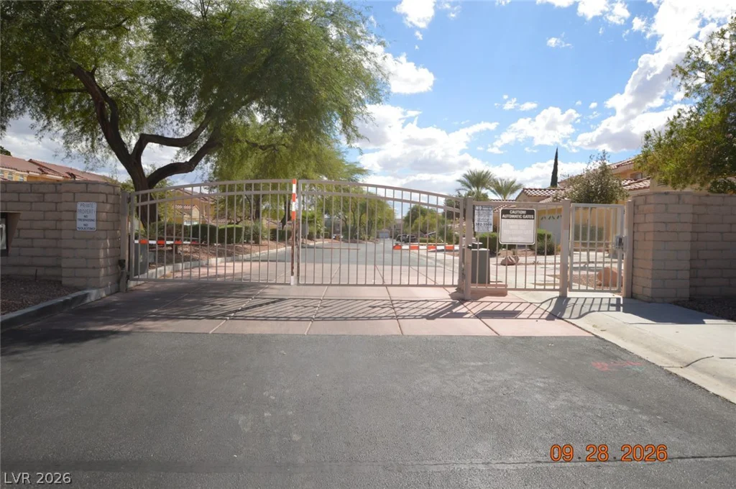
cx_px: 368
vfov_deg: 59.4
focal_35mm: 21
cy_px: 244
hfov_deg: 81.3
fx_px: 429
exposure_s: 1/200
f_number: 9
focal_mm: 14
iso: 100
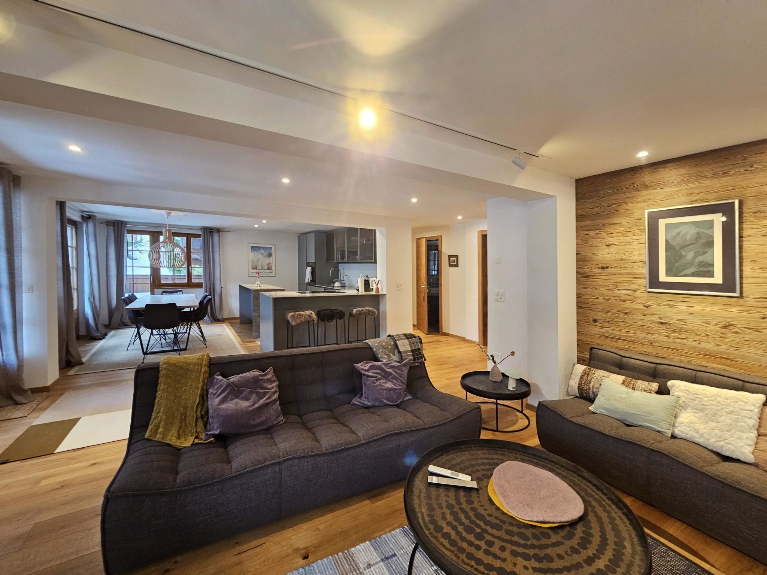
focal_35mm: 13
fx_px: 288
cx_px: 384
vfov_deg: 89.9
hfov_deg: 106.2
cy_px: 288
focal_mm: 2.2
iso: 200
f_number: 2.2
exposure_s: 1/50
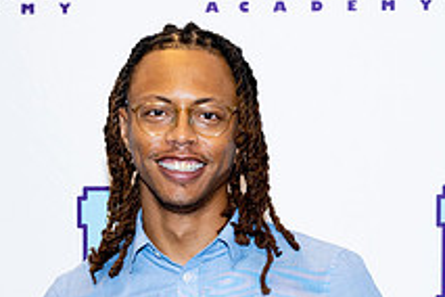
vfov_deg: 8.9
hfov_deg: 13.5
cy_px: 387
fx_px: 1879
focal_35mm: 152
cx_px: 226
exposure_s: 1/160
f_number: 5.6
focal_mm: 48
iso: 800
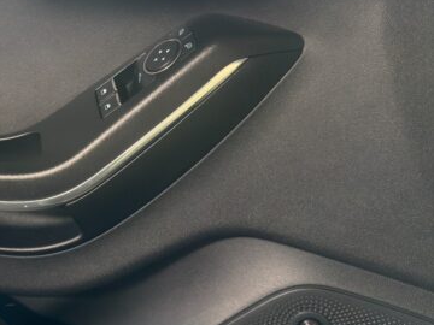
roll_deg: +0.6
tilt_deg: -19.3
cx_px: 63
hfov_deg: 36.3
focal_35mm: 50
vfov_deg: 29.0
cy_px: 132
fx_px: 627
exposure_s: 1/33
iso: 500
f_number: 1.78
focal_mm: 6.76
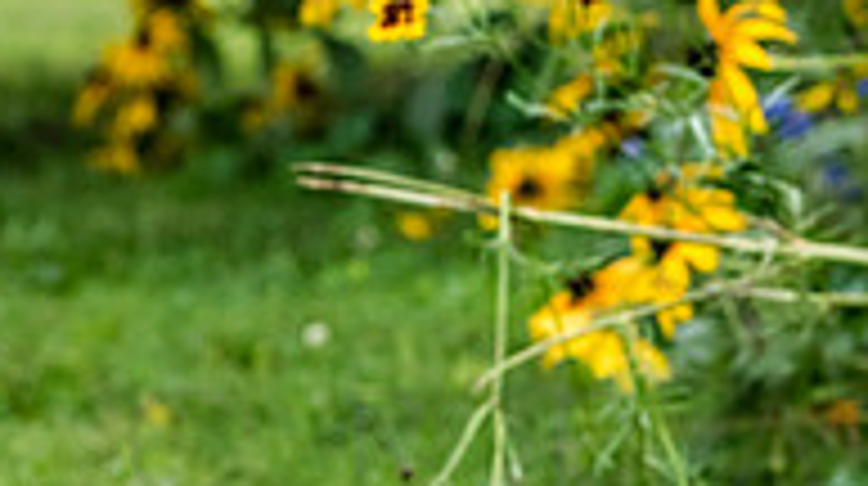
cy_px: 645
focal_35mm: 277
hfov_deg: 7.7
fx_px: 6367
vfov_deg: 4.4
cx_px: 973
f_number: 6.3
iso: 500
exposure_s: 1/320
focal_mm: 80
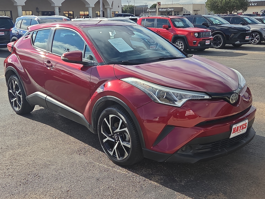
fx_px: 306
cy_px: 100
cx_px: 132
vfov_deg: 36.0
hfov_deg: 46.8
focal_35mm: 40
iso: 25
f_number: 1.8
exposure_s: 1/1250
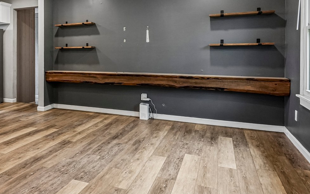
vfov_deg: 36.7
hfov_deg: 51.3
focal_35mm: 34
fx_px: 287
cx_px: 41
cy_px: 59
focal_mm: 16
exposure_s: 1/30
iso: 1250
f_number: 8
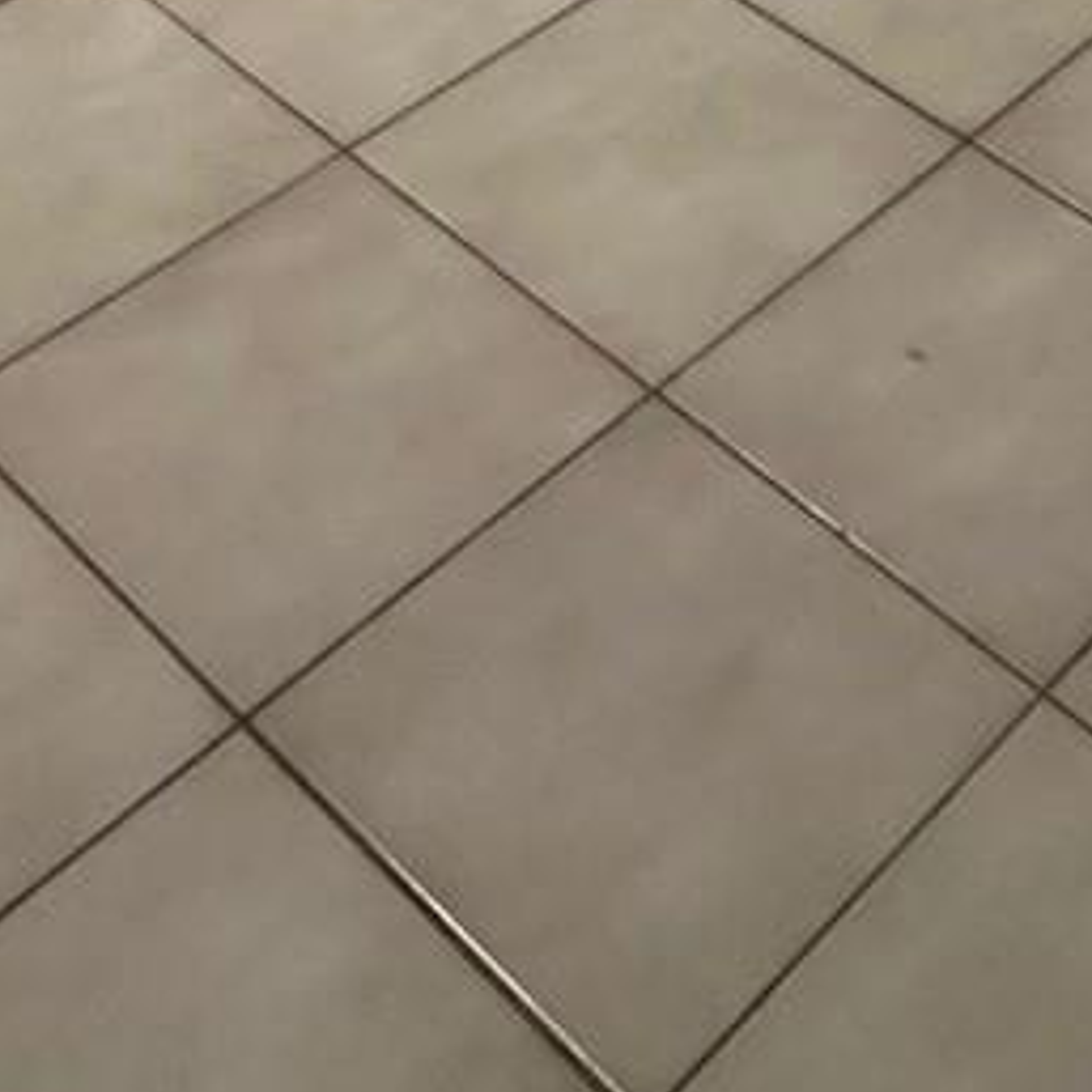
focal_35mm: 77
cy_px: -1253
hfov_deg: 22.1
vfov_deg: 16.0
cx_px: 905
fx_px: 2748
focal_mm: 2.22
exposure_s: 1/60
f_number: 2.2
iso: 200
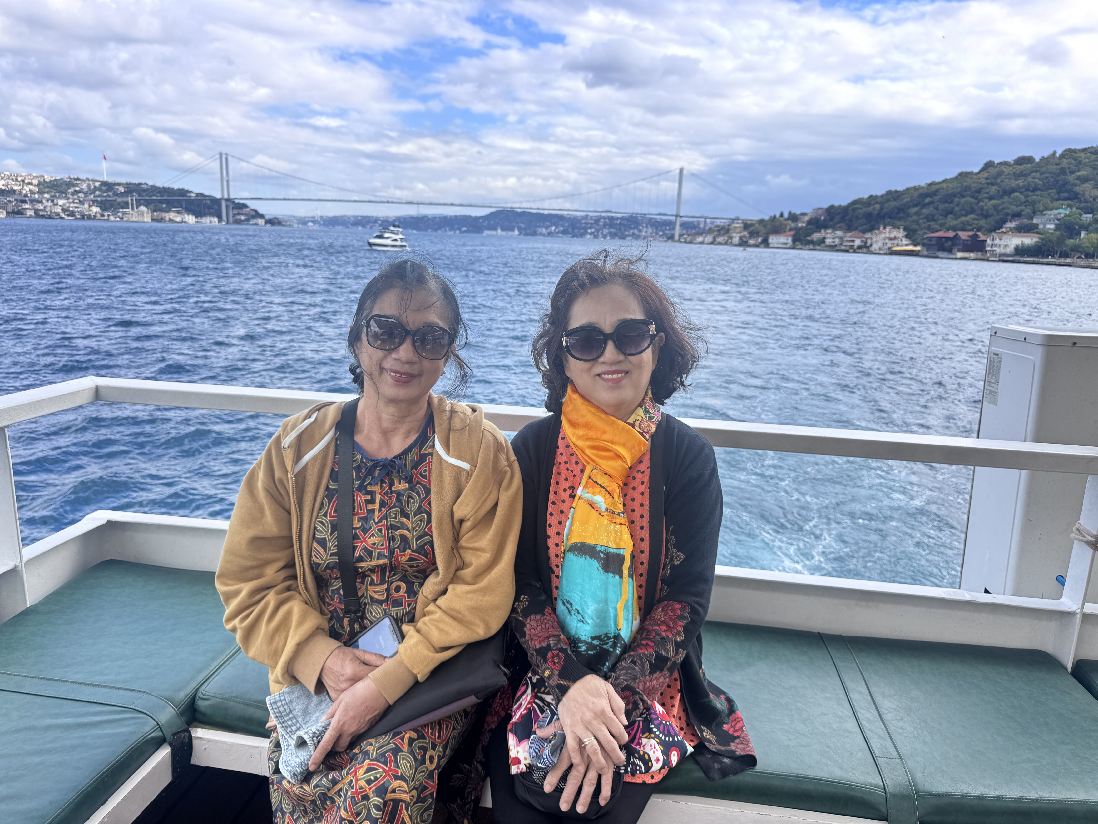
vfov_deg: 56.8
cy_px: 412
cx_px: 549
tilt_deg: -12.6
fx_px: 761
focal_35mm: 24
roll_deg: -1.6
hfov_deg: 71.6
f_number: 1.78
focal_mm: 6.76
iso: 80
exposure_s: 1/503
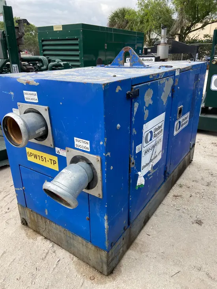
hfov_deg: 53.1
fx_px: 217
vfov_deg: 67.3
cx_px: 108
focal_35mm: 26
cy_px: 144
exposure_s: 1/487
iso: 32
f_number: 1.8
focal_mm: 4.25
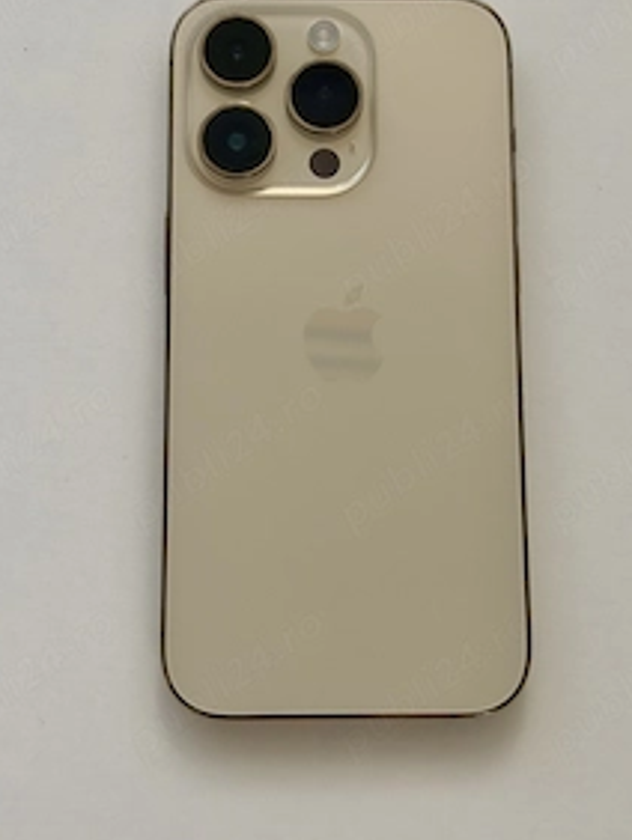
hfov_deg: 21.6
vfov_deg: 28.3
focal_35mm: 68
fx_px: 1653
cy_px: 277
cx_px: 331
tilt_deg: -76.7
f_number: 1.78
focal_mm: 6.76
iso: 160
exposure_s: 1/60
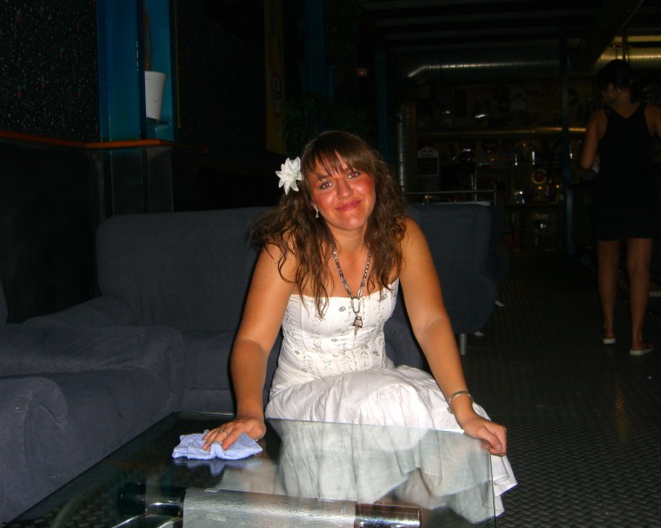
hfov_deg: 45.8
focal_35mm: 40
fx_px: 782
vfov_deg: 37.3
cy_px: 264
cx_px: 329
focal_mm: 7.9
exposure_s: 1/60
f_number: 2.8
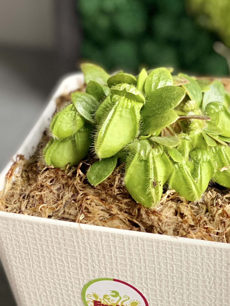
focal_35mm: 116
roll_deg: -0.1
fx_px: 1027
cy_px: 206
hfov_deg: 12.8
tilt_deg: -35.8
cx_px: 137
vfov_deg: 16.9
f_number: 2
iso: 160
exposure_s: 1/122
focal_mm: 6
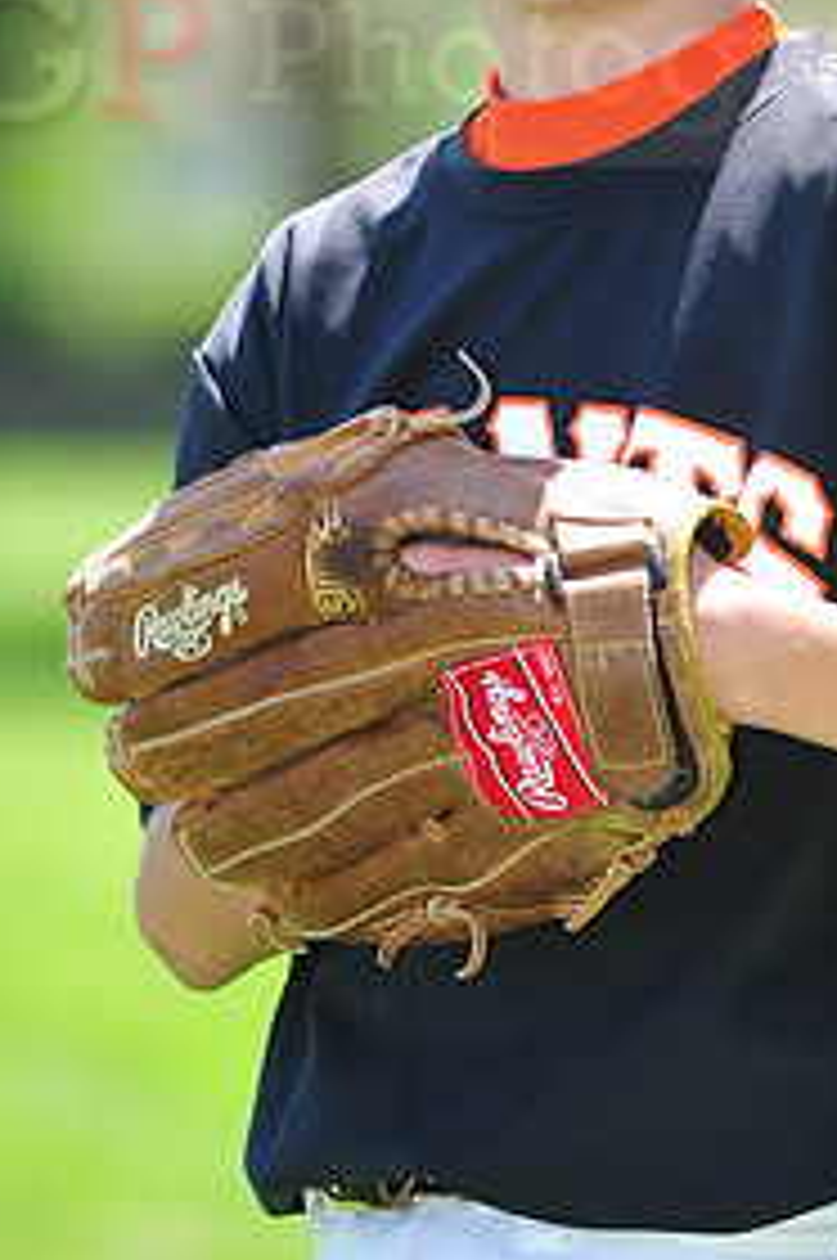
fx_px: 14508
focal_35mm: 415
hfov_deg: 3.3
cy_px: 22
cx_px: 576
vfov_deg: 5.0
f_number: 4.5
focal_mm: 200
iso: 200
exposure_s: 1/400
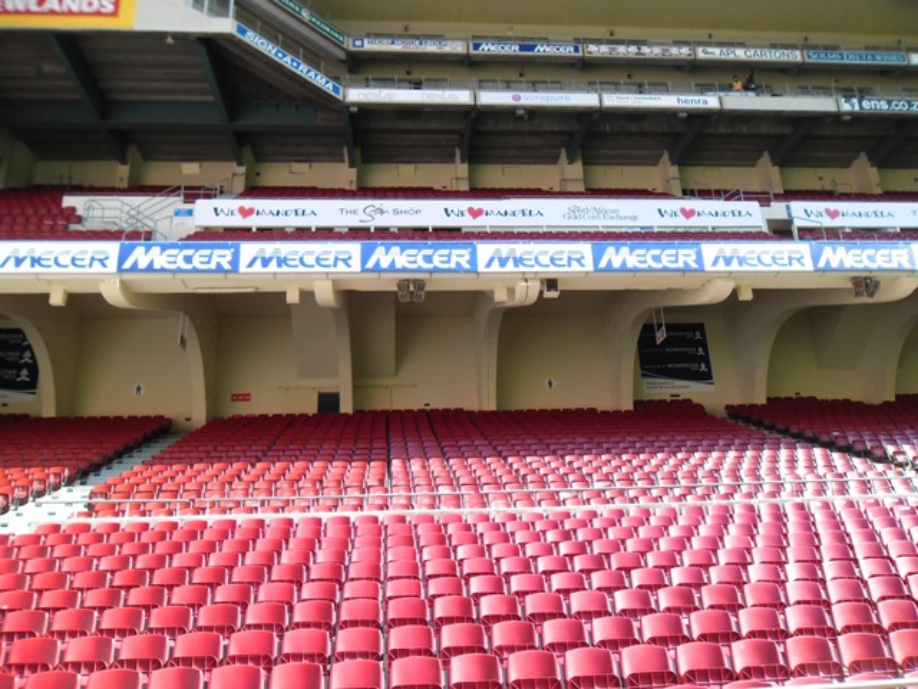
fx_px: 716
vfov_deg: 51.4
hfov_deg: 65.3
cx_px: 459
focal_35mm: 27
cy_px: 344
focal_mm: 4.9
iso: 80
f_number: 3.5
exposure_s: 1/158
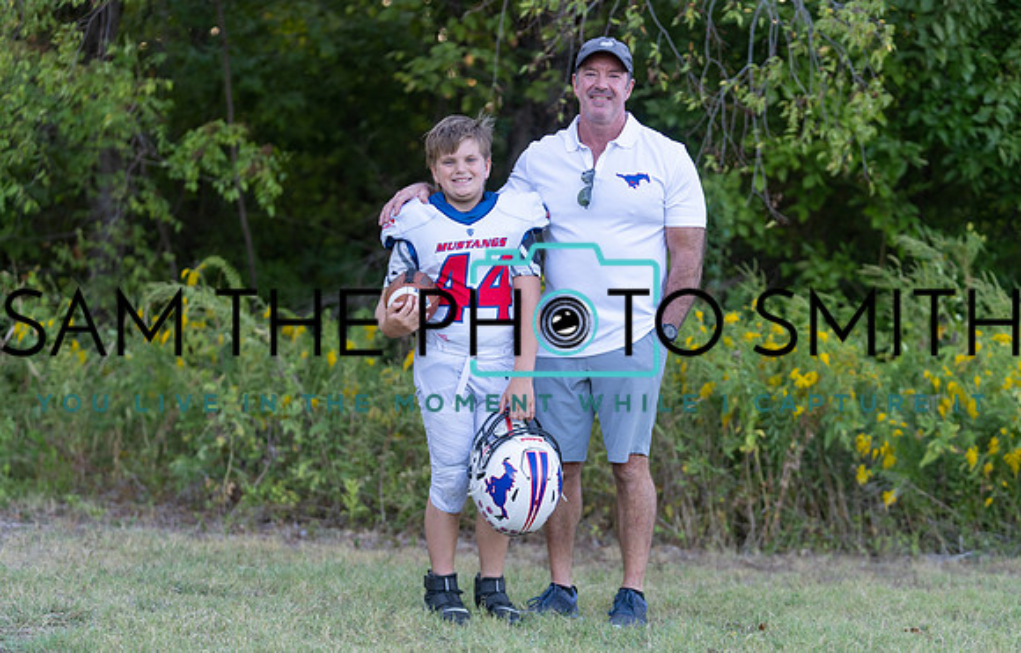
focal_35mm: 89
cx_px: 499
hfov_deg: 23.3
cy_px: 345
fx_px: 2480
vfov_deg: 15.0
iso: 250
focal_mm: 85
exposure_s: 1/320
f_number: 2.8
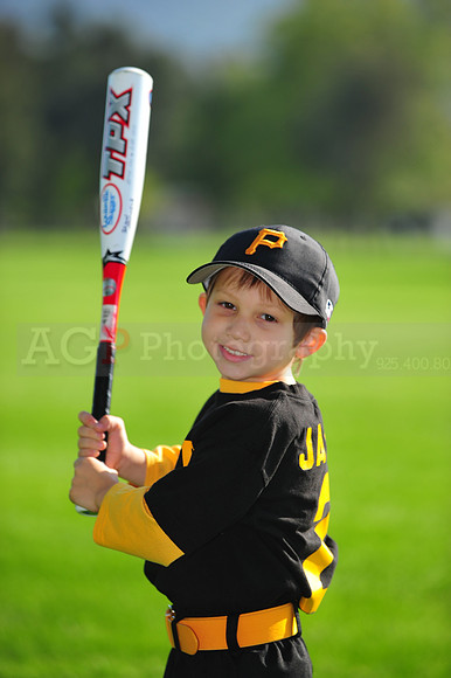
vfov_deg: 10.3
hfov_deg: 6.9
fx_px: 3763
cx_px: 226
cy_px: 339
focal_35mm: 200
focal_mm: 200
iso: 200
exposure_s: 1/1000
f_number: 4
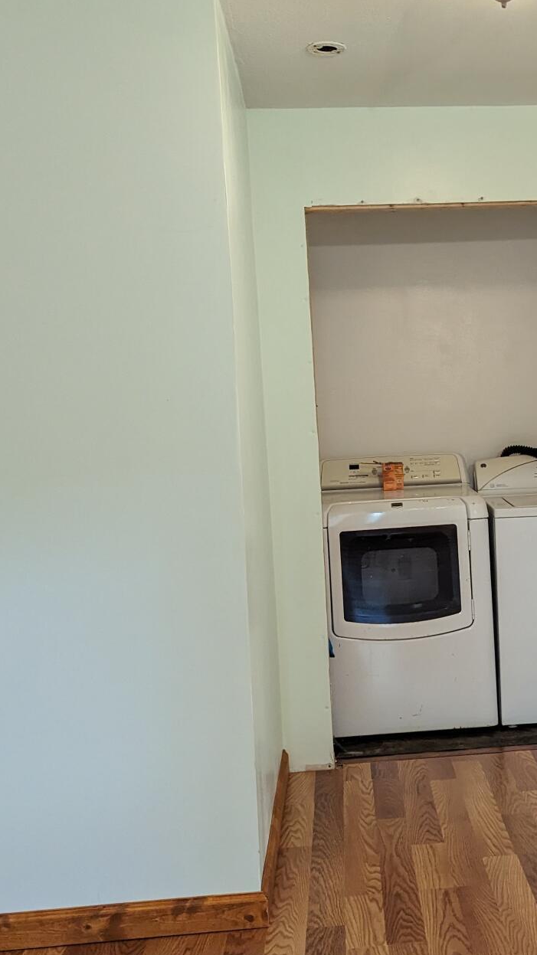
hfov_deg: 27.6
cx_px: 453
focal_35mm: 42
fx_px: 1064
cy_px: 456
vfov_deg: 48.3
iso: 1127
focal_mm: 6.81
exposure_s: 1/120
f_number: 1.85
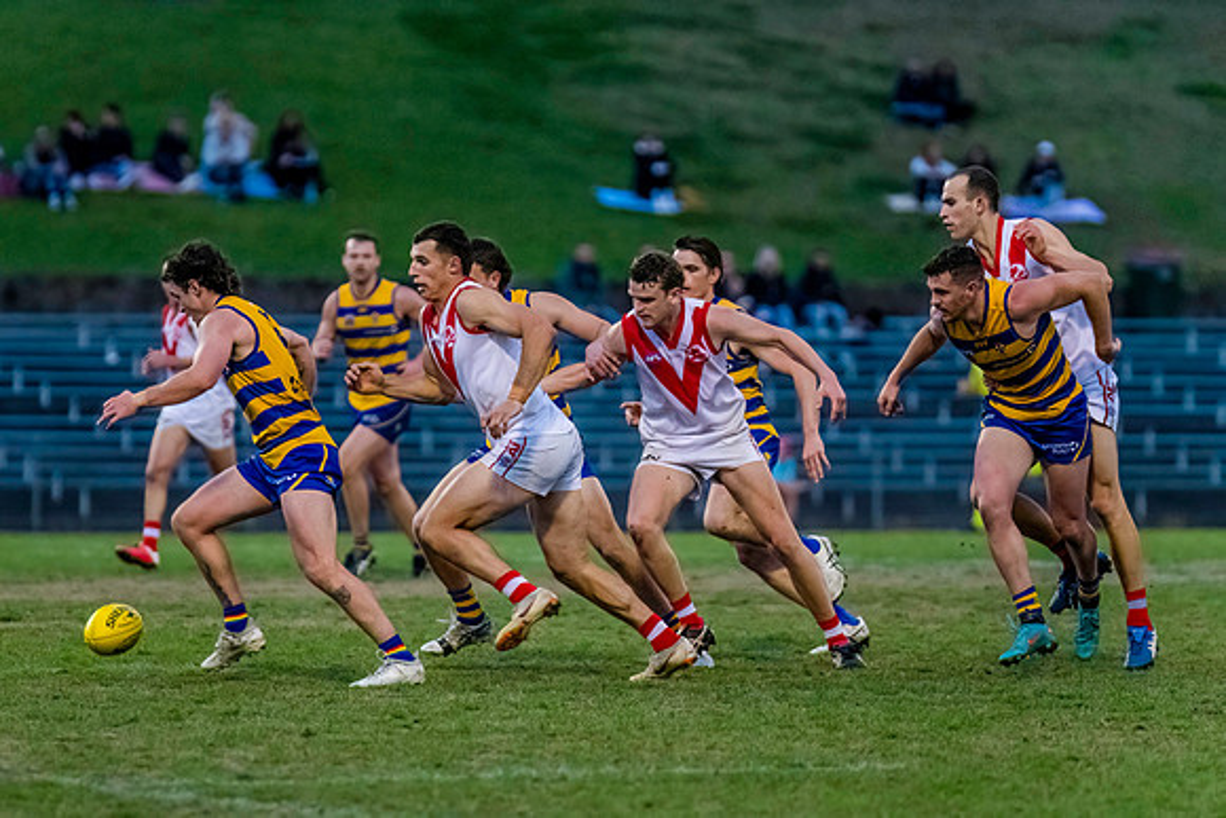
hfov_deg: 5.7
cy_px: 447
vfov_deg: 3.8
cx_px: 526
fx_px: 12373
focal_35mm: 363
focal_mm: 310
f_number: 4
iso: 10000
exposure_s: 1/1600
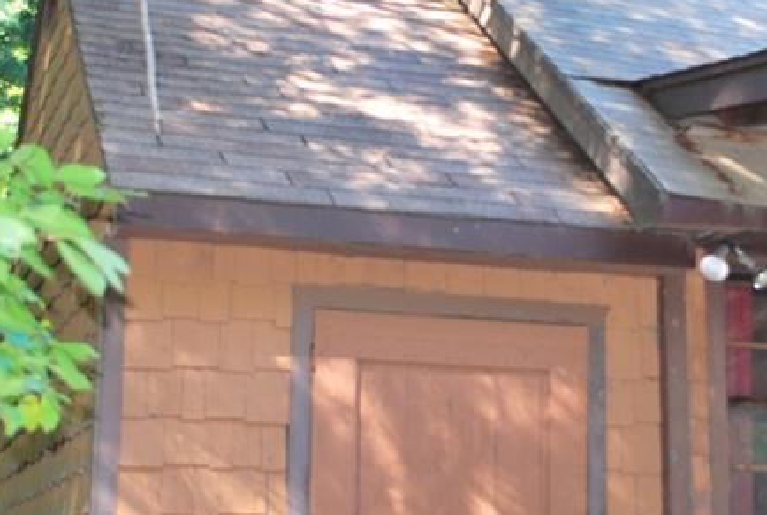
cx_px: 488
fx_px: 1814
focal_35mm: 85
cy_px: 194
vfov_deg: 16.1
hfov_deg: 23.8
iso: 250
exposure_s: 1/60
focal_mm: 24
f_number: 4.2
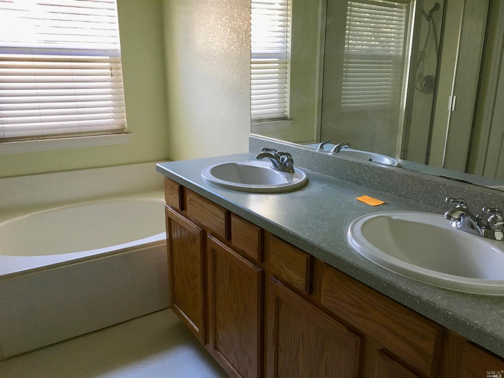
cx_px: 252
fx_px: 422
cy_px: 189
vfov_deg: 48.2
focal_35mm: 29
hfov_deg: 61.7
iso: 125
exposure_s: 1/30
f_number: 2.2
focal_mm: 4.15
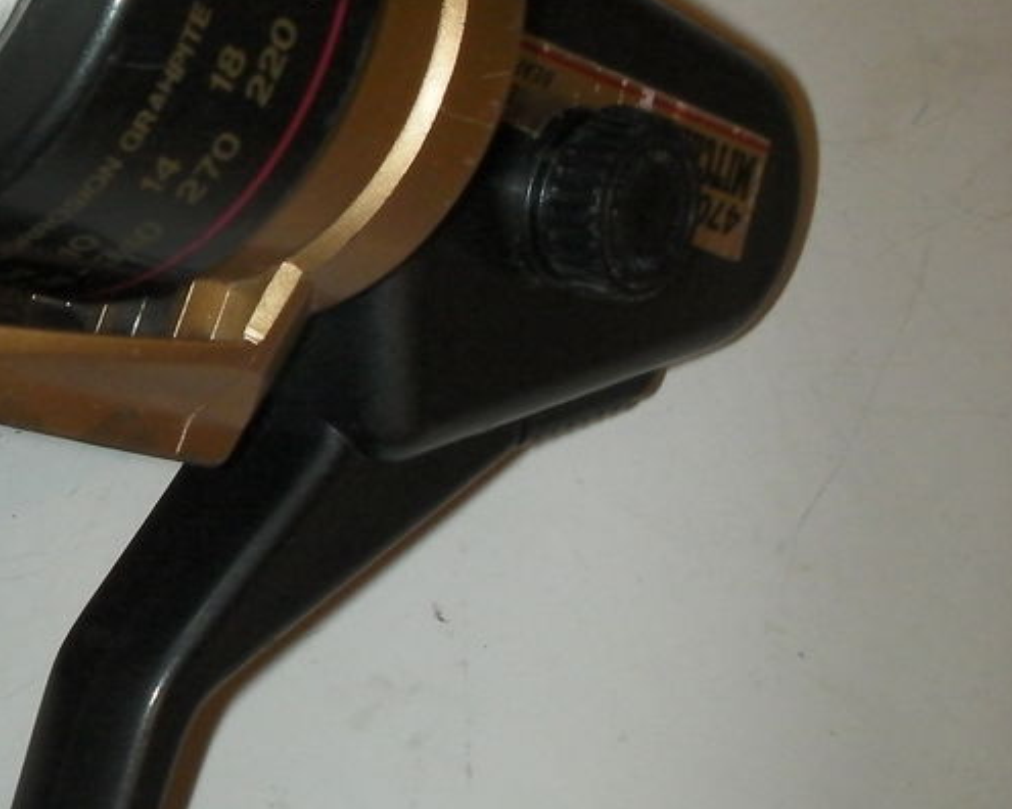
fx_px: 2246
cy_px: 237
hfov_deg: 24.6
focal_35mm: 75
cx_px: 86
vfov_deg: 20.3
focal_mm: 6.3
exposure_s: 1/30
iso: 200
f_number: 5.6
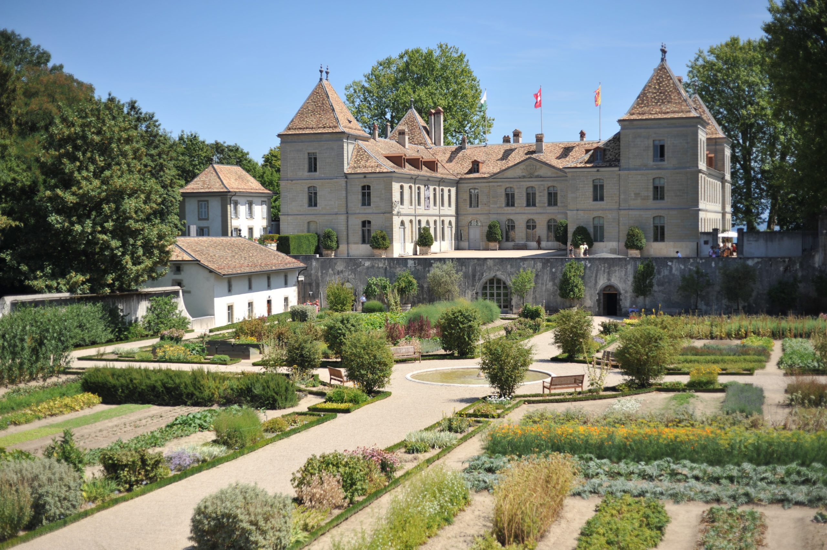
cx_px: 414
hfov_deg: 39.6
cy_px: 275
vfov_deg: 27.0
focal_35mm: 50
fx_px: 1148
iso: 200
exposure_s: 1/5000
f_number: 2.5
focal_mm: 50
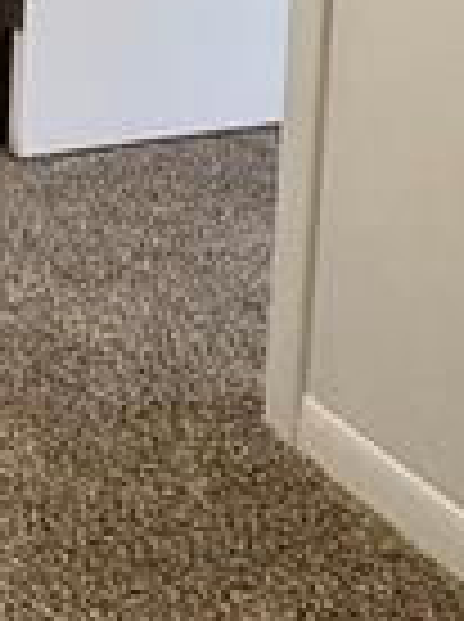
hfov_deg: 15.3
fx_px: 1398
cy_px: -315
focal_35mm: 78
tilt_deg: -4.9
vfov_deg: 21.1
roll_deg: -0.3
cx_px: -455
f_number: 2.2
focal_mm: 2.22
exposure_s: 1/120
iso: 320
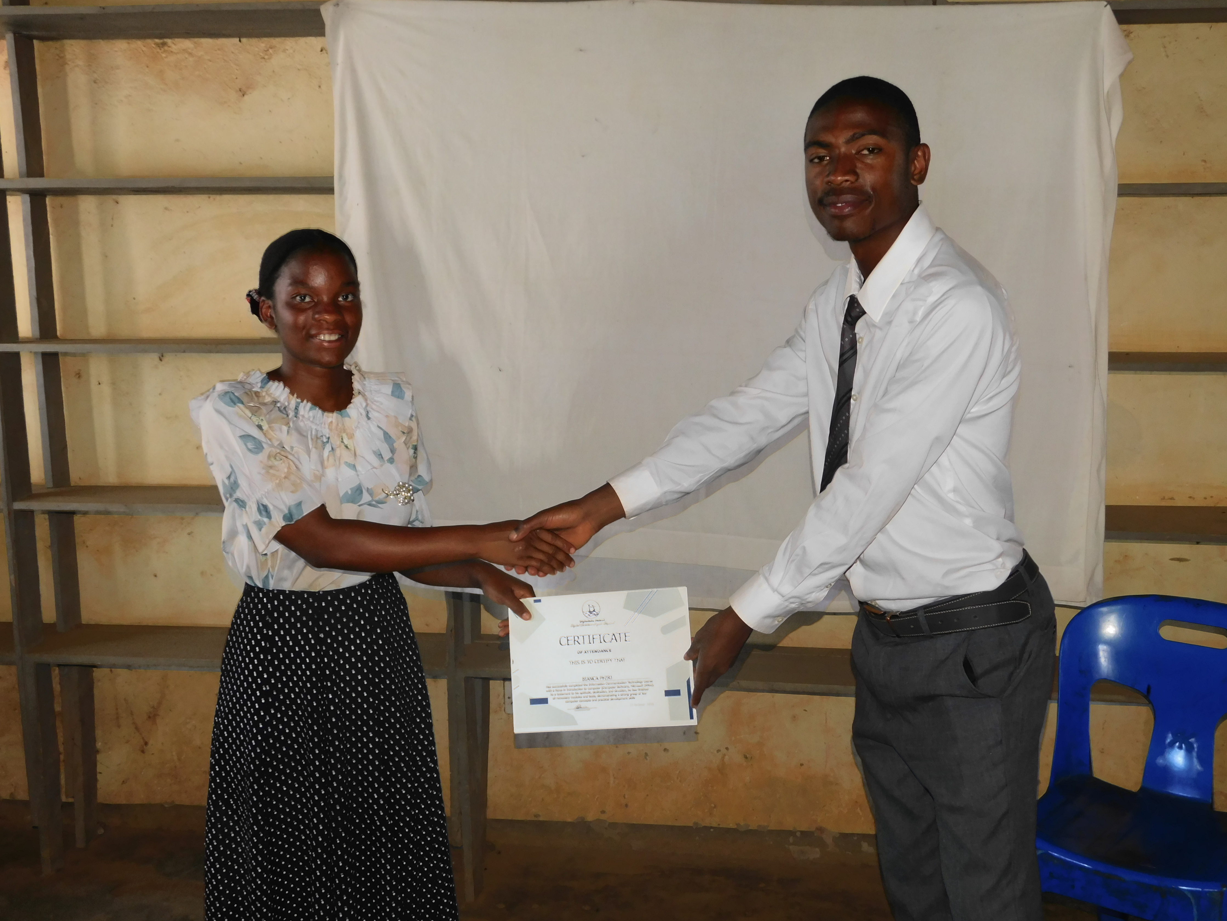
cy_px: 469
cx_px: 618
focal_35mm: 37
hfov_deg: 50.1
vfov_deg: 38.7
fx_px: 1312
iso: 125
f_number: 3.5
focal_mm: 6.3
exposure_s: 1/30
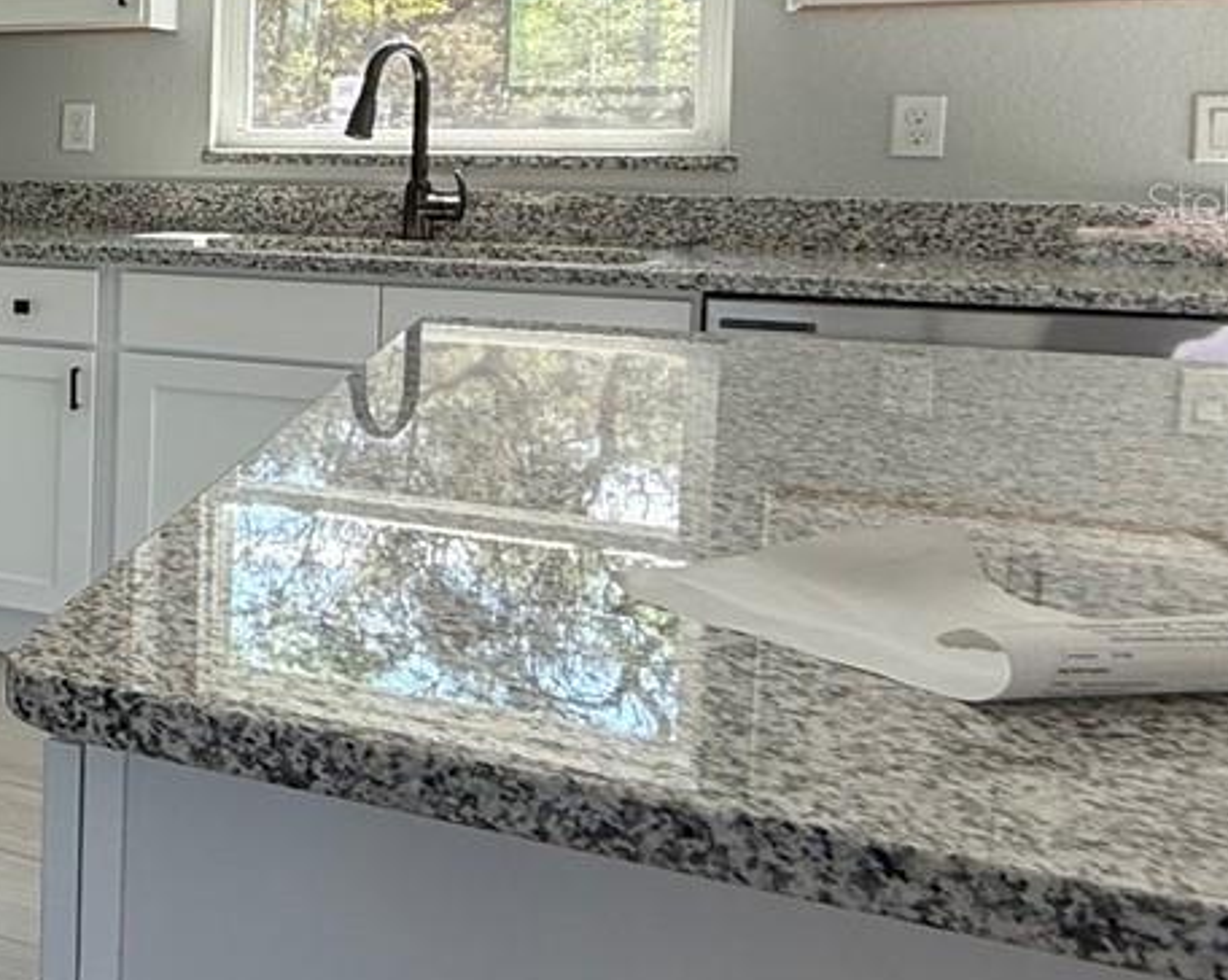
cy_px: 202
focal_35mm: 48
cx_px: -754
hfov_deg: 25.3
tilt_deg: -2.0
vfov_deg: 30.7
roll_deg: -0.4
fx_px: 1743
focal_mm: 2.22
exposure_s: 1/99
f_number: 2.2
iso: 80
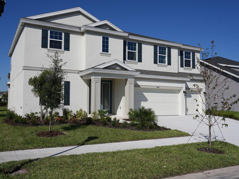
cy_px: 91
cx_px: 121
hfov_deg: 56.8
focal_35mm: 32
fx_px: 221
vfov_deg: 44.1
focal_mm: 29
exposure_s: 1/640
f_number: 8
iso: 100
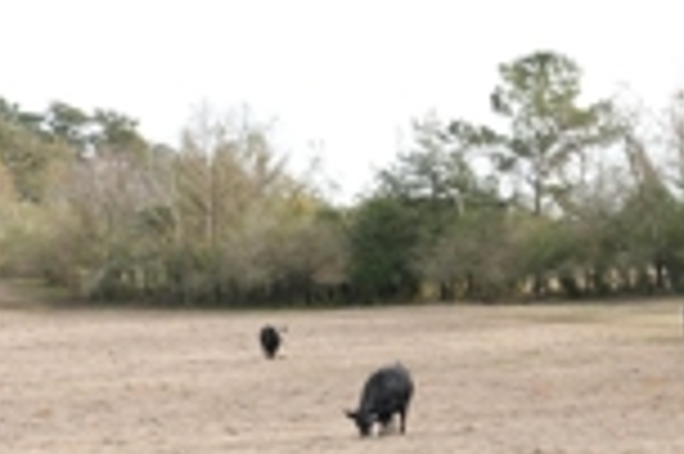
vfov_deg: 13.9
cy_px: 252
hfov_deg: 20.2
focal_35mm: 98
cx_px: 684
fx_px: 1860
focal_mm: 33
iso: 320
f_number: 11
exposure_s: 1/80
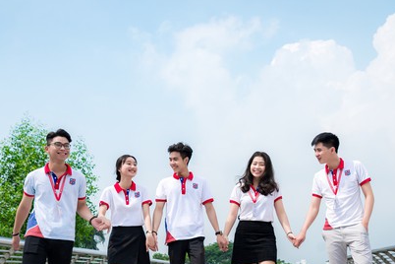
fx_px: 560
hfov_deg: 38.9
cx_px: 188
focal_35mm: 51
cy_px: 185
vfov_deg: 26.3
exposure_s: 1/1000
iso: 100
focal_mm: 32
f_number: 5
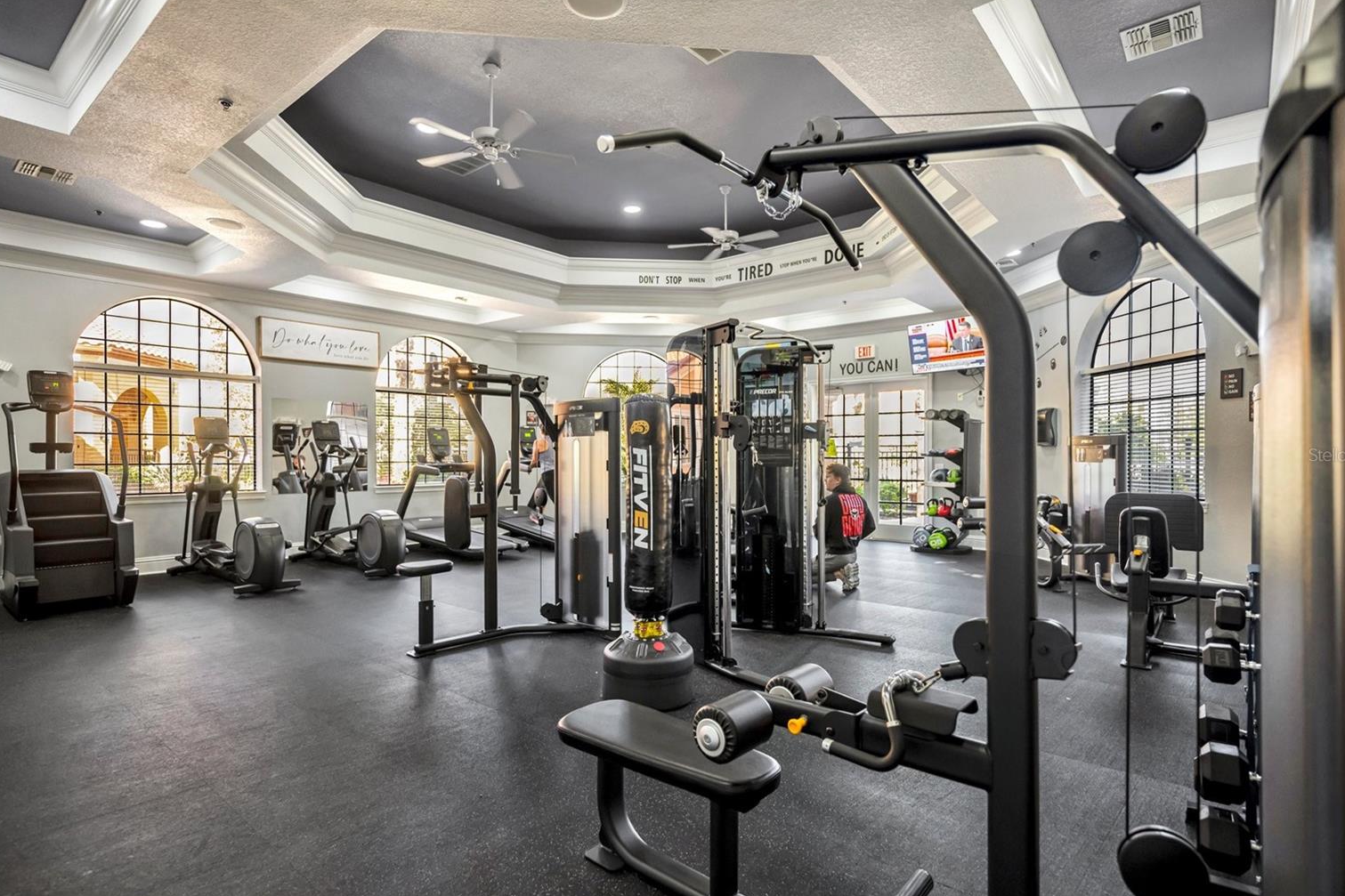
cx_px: 676
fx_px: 672
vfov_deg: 67.4
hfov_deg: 90.0
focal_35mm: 18
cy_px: 455
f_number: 2.8
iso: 560
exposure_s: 1/125
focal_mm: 17
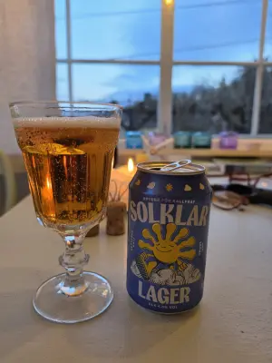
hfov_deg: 58.9
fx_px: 241
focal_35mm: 23
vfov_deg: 73.9
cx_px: 136
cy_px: 182
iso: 125
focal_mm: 6.5
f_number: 1.4
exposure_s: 1/100
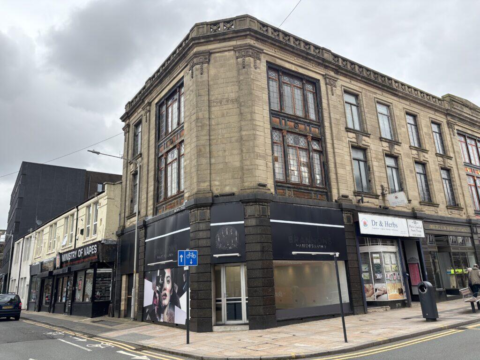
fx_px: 361
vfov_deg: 53.1
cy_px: 180
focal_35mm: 26
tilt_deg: +15.9
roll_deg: +2.0
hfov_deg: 67.3
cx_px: 240
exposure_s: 1/831
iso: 50
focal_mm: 5.96
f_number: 1.6
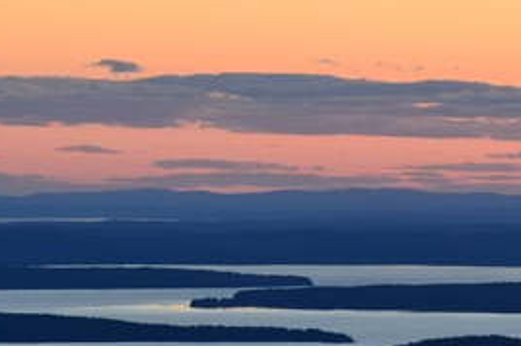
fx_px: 4539
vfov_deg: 4.4
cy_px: 137
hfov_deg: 6.6
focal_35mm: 314
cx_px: 303
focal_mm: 100
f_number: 9
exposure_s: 1/100
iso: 400
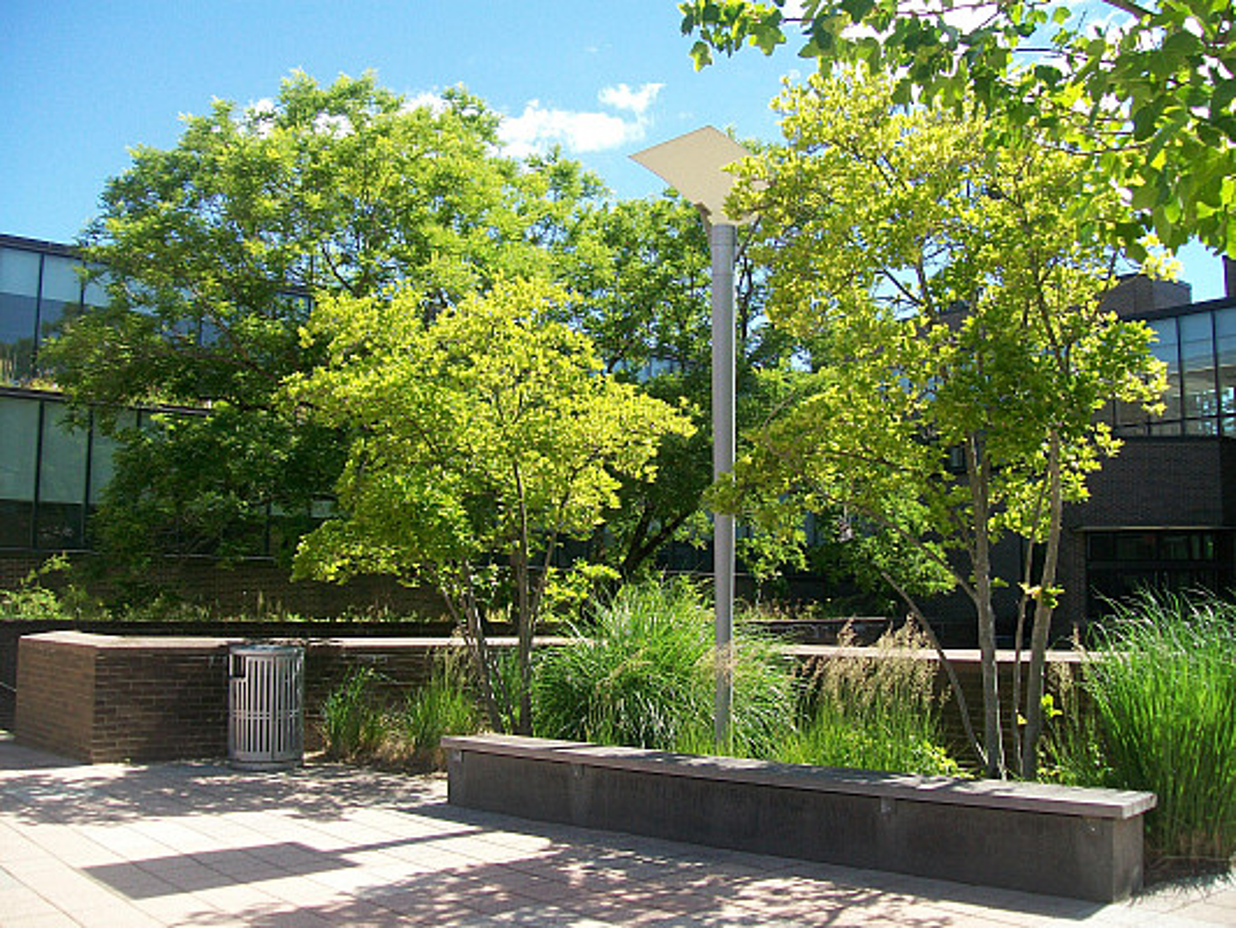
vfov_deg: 41.8
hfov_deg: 53.9
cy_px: 464
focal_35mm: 34
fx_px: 1214
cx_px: 618
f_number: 2.7
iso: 64
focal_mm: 6.1
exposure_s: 1/500
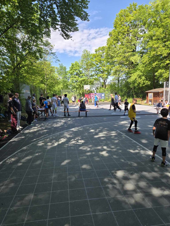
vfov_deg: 73.9
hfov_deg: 58.9
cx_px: 85
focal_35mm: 23
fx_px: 151
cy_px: 113
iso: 80
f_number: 1.8
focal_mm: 5.4
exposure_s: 1/2134
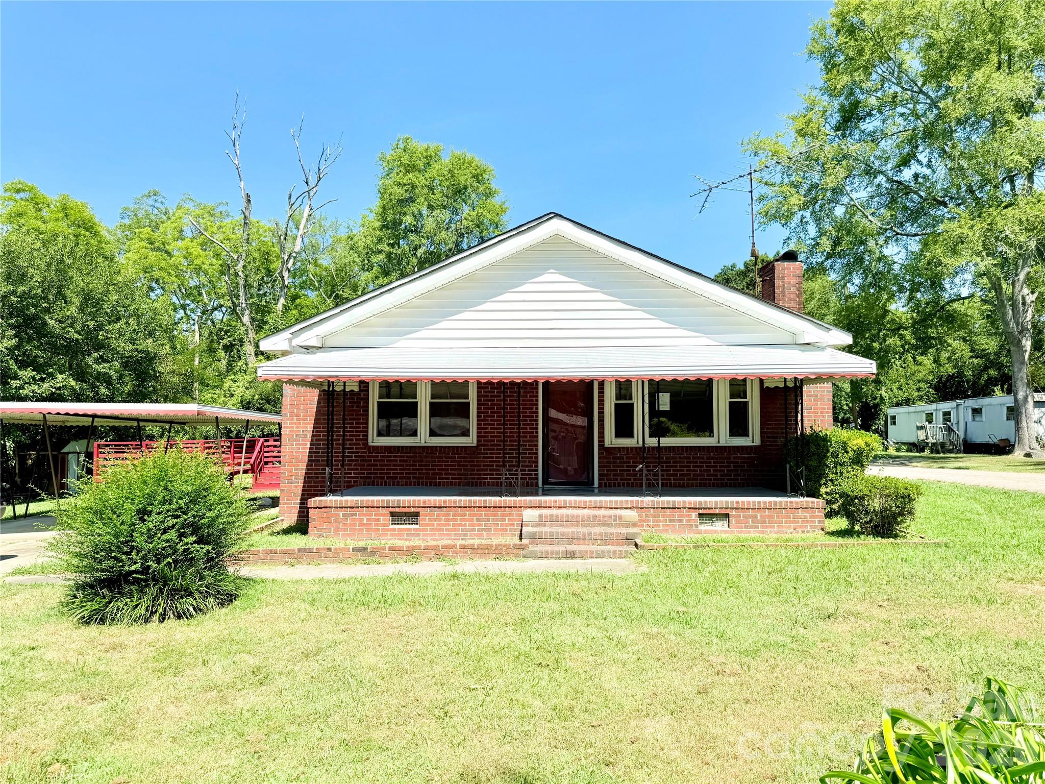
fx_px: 725
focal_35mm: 24
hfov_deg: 71.6
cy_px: 392
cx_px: 522
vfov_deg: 56.8
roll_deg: -0.5
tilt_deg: +3.4
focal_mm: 6.76
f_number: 1.78
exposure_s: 1/4975
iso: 80
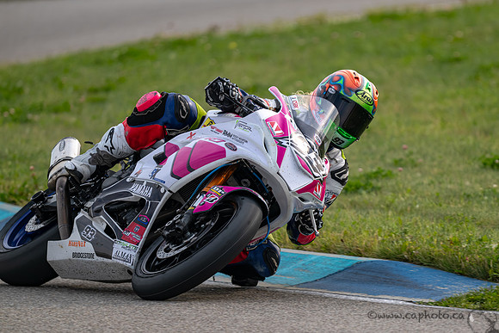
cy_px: 166
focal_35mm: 684
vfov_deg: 2.0
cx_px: 284
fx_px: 9476
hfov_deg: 3.0
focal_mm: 600
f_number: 6.3
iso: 360
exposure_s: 1/1250
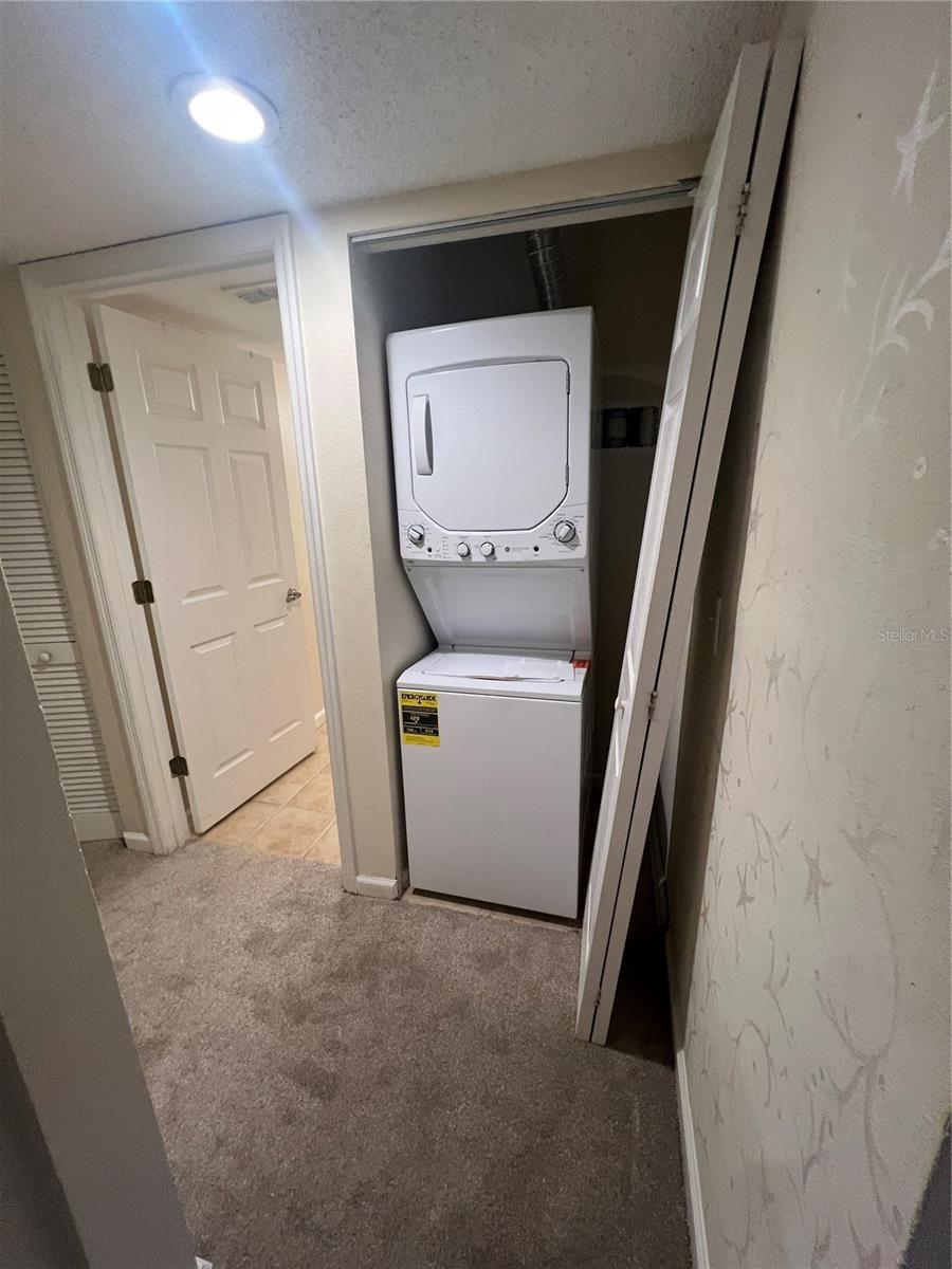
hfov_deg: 89.9
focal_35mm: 13
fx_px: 477
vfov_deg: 106.2
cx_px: 476
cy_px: 634
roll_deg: +2.7
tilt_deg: -14.6
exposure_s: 1/60
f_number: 1.8
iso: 160
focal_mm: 1.57
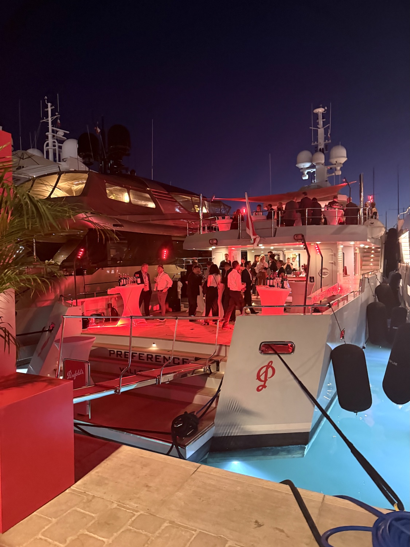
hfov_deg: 56.8
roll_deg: +0.8
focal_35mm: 24
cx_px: 205
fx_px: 379
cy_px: 274
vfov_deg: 71.6
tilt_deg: -3.8
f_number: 1.78
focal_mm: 6.76
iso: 1000
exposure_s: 1/33
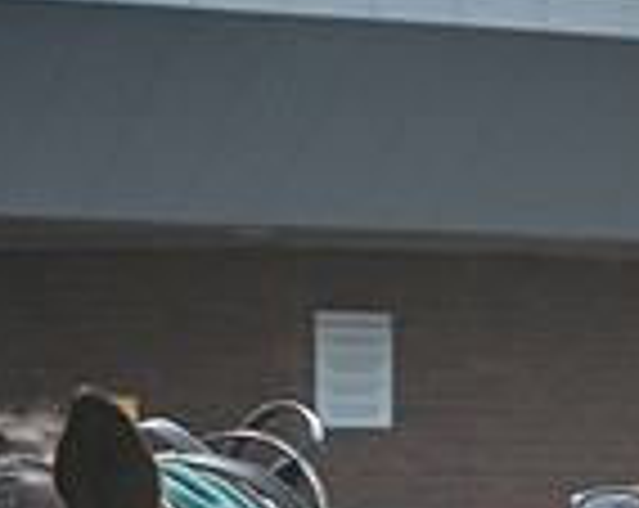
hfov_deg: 4.4
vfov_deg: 3.5
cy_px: 712
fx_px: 8248
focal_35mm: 437
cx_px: 545
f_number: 5
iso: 200
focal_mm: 50
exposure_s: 1/500
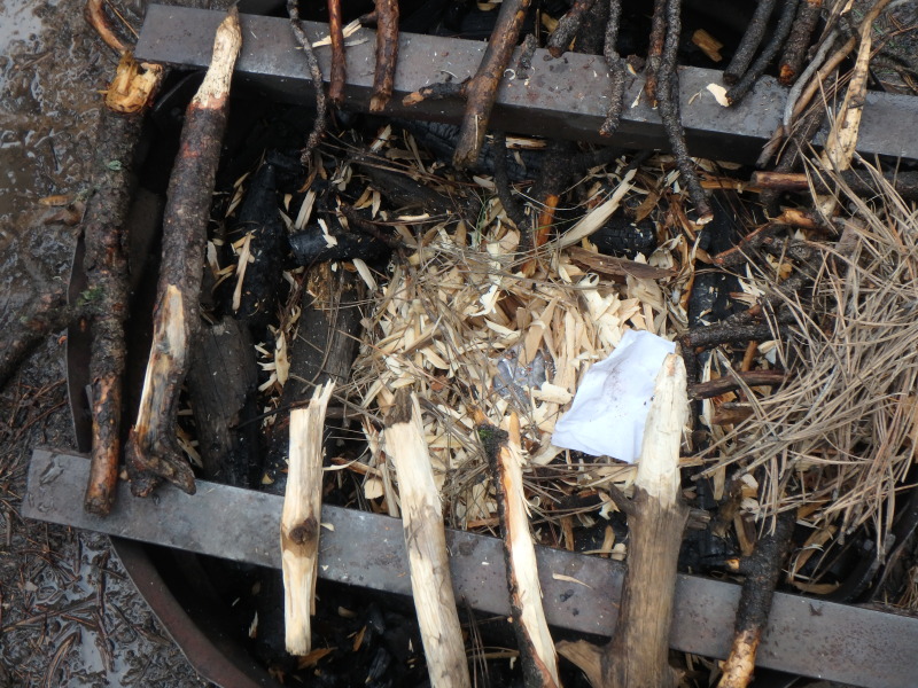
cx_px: 459
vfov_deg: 29.7
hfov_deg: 38.9
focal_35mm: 49
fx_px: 1299
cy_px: 344
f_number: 5.2
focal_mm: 8.7
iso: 125
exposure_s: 1/80
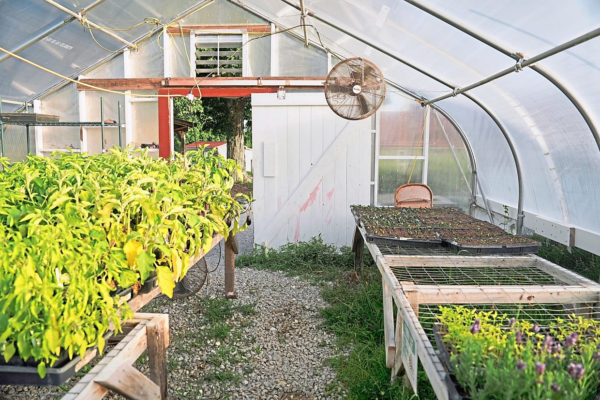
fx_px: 400
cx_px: 300
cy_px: 200
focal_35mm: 24
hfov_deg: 73.8
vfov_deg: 53.1
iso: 400
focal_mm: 24
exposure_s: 1/200
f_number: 4
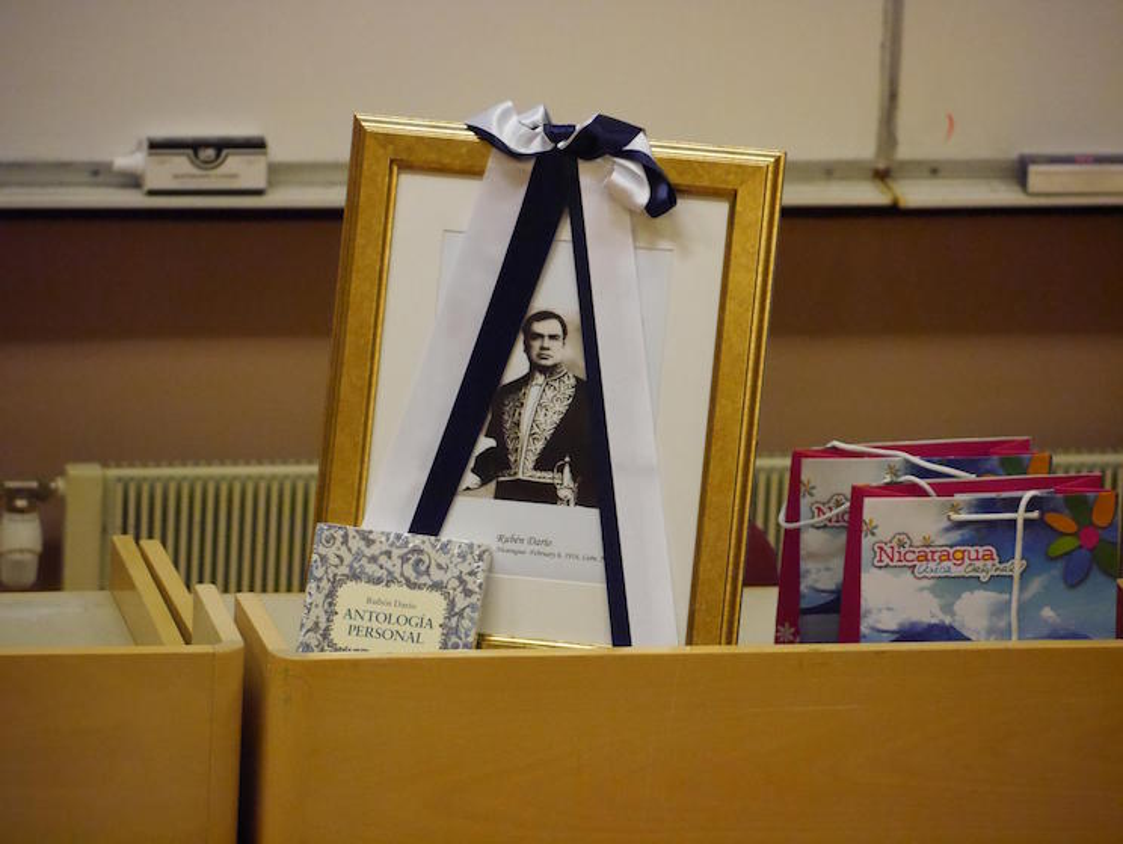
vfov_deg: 5.6
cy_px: 422
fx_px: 8570
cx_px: 562
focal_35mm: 264
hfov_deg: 7.5
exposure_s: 1/160
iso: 3200
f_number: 5.1
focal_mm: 132
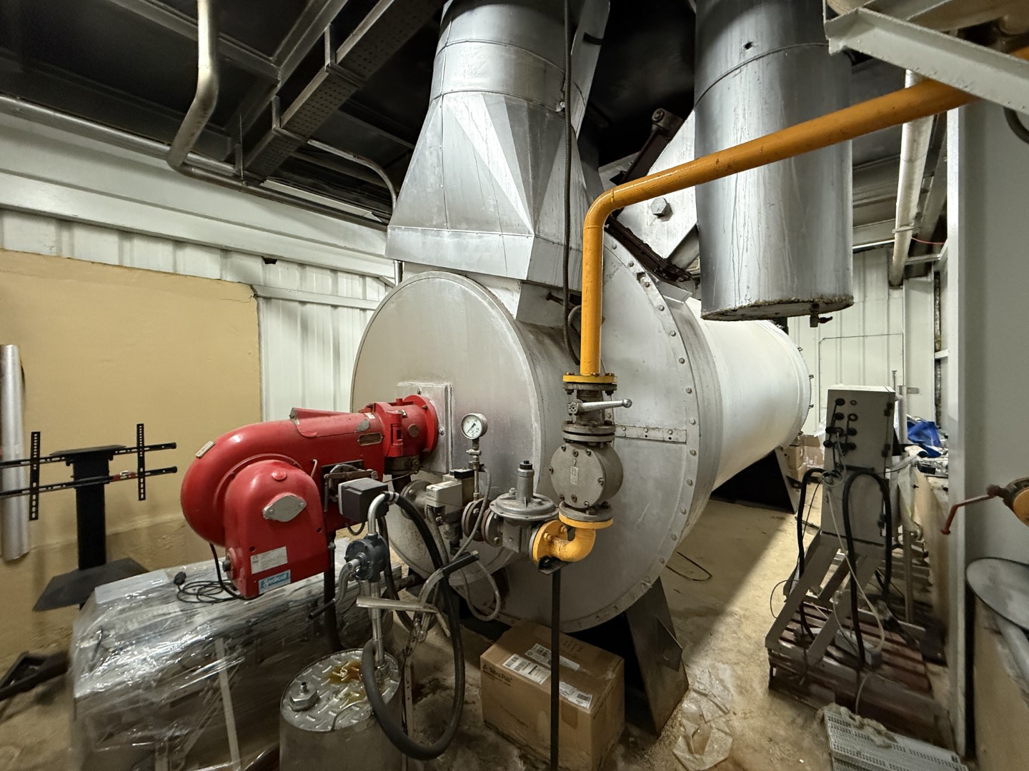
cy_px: 386
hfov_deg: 102.1
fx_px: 416
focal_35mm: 14
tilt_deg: -0.7
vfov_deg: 85.7
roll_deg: +0.9
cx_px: 514
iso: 640
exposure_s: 1/50
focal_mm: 2.22
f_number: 2.2
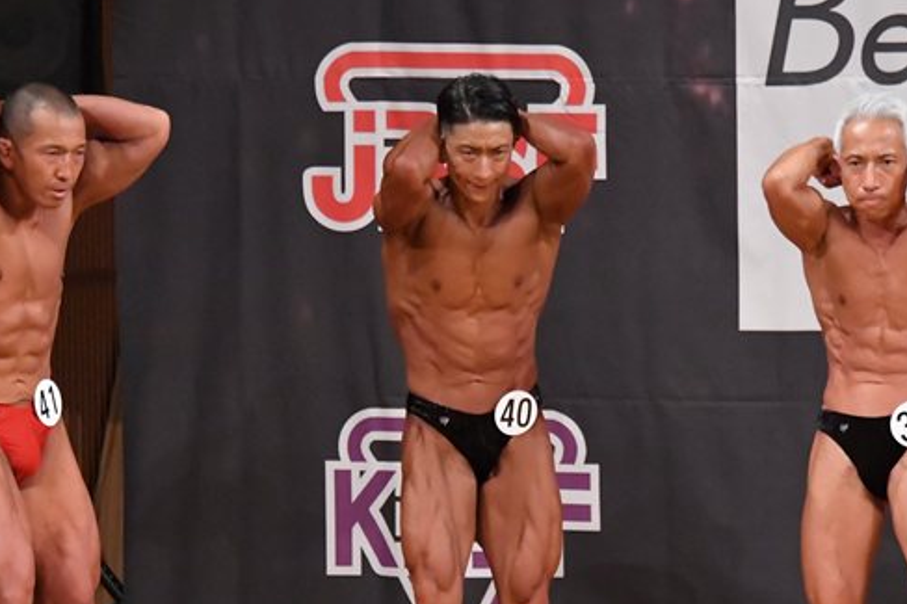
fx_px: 10804
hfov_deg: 4.8
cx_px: 358
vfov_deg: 3.2
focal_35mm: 429
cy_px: 450
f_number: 5.6
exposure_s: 1/400
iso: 9000
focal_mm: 180
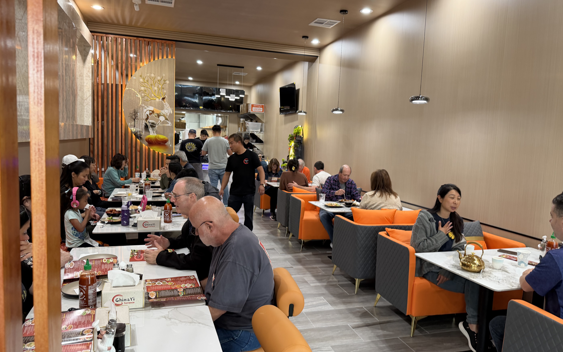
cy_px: 172
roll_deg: -2.6
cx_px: 283
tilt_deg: -5.8
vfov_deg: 47.6
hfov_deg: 70.4
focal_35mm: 26
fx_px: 399
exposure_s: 1/52
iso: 160
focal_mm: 6.76
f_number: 1.78
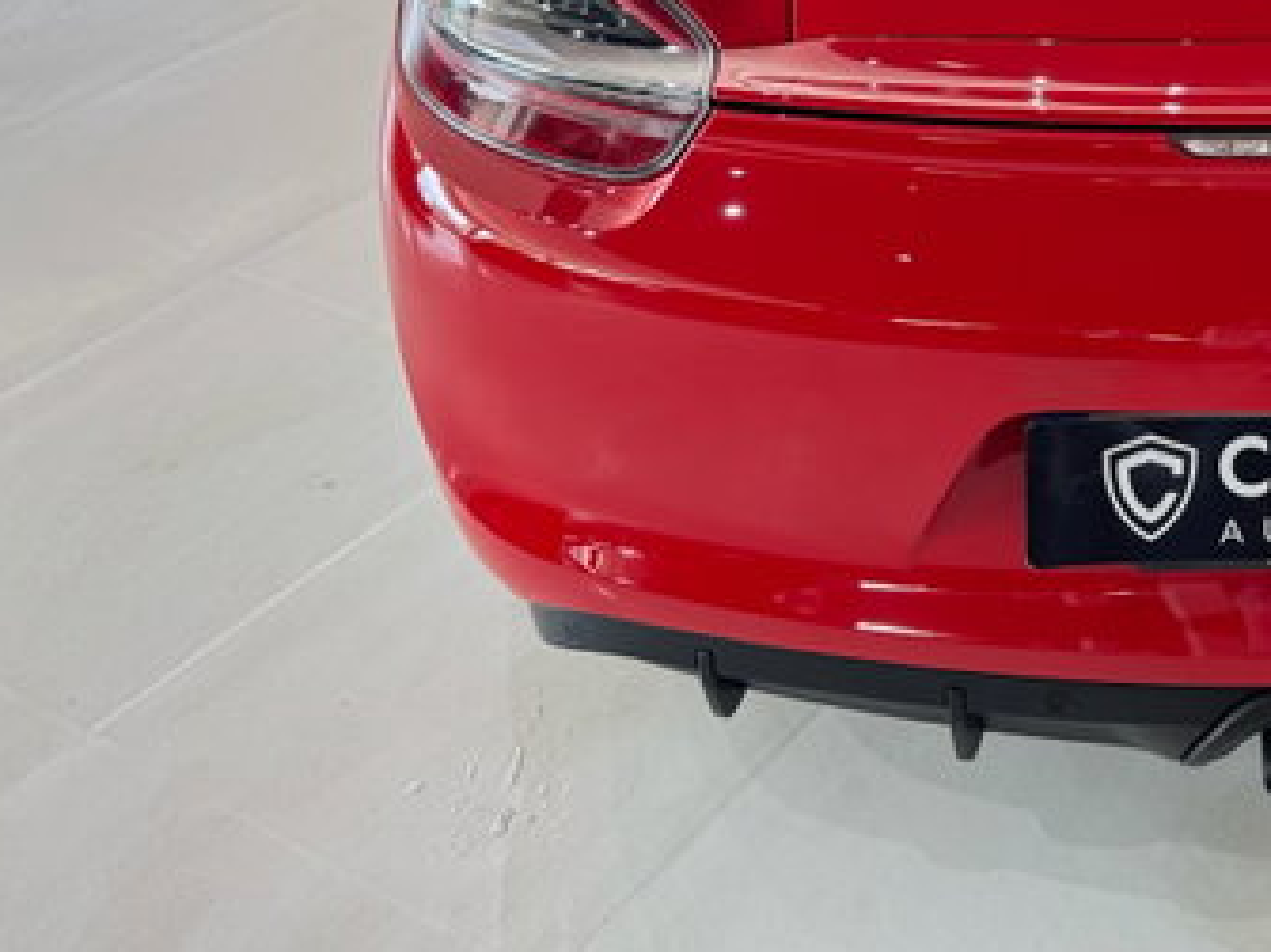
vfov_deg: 25.2
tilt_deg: -24.7
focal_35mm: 55
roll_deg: +0.0
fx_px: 2019
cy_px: -11
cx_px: 1301
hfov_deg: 31.9
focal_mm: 6.76
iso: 100
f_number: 1.78
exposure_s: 1/121
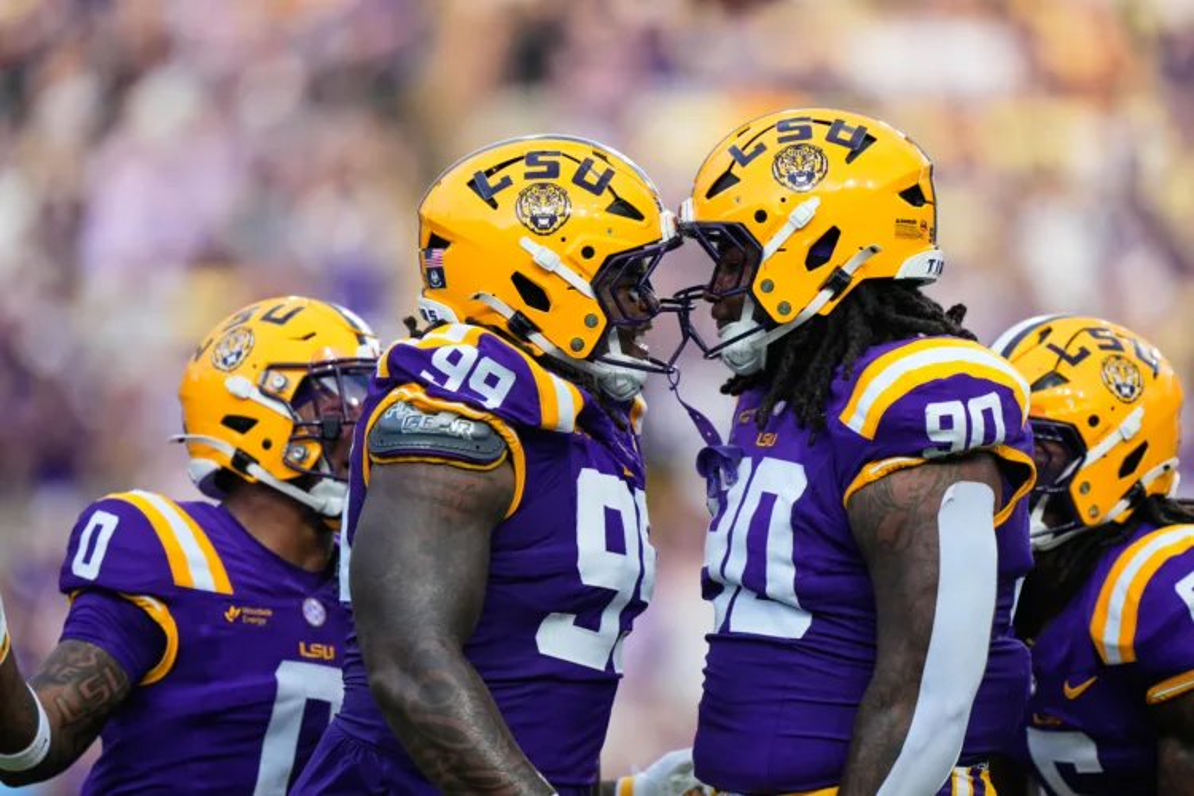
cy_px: 398
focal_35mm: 400
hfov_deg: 5.2
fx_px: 13266
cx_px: 597
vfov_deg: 3.4
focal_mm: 400
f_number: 3.2
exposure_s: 1/2500
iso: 1600
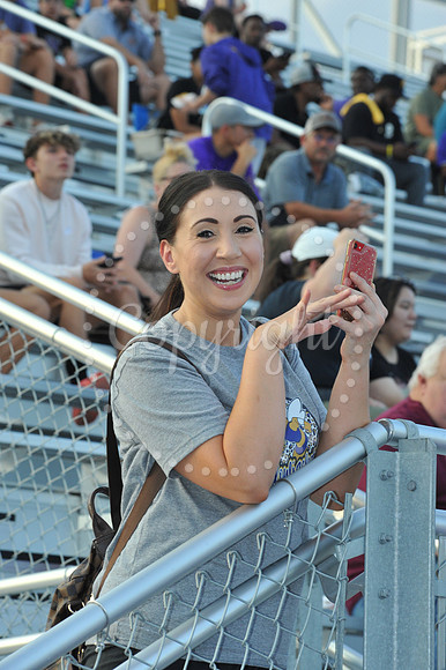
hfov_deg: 8.8
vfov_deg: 13.3
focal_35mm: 155
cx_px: 223
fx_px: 2884
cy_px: 335
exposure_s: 1/250
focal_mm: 155
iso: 1600
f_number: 13
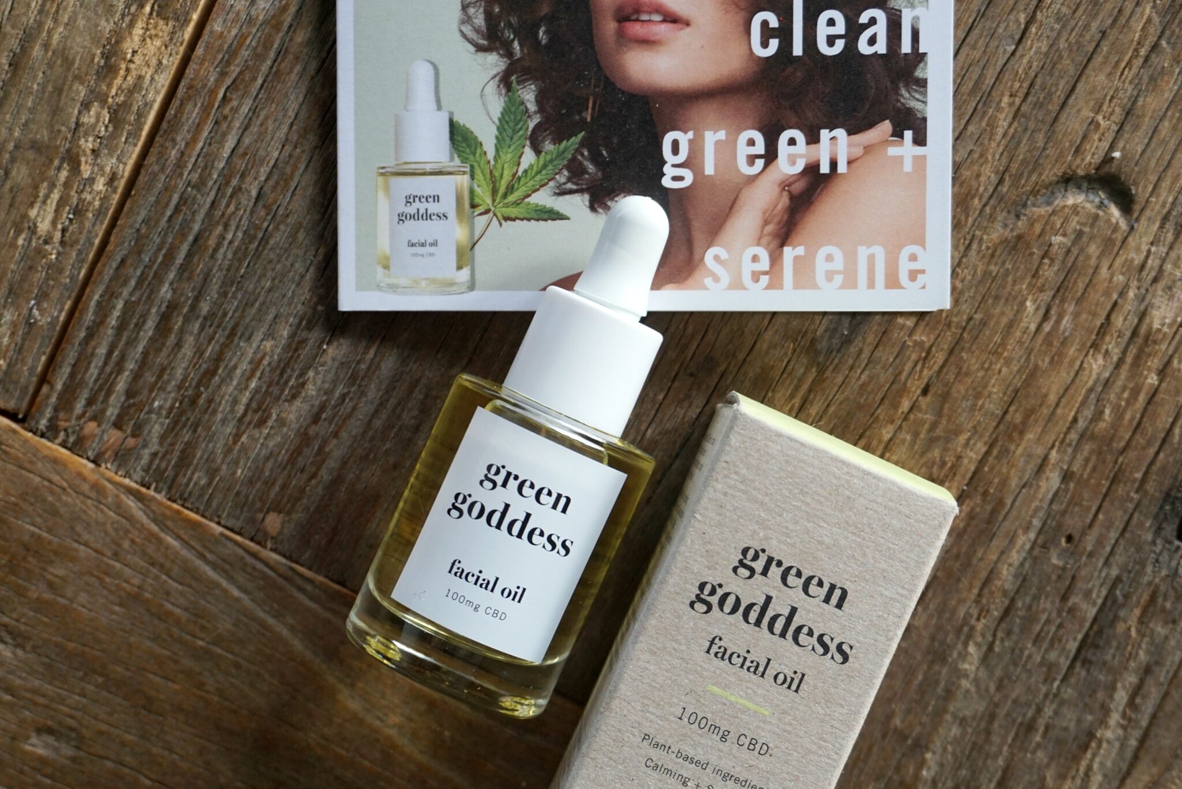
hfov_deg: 46.4
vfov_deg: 31.9
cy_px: 394
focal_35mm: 42
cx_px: 591
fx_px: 1379
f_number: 4.5
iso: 500
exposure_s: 1/60
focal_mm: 28
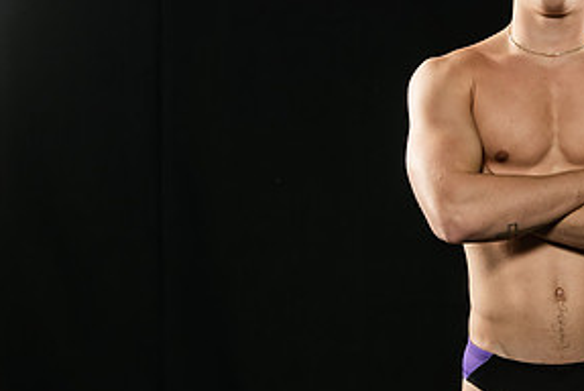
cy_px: 197
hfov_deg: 9.9
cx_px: 568
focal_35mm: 206
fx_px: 3345
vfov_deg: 6.7
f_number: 5.6
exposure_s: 1/250
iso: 320
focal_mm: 102
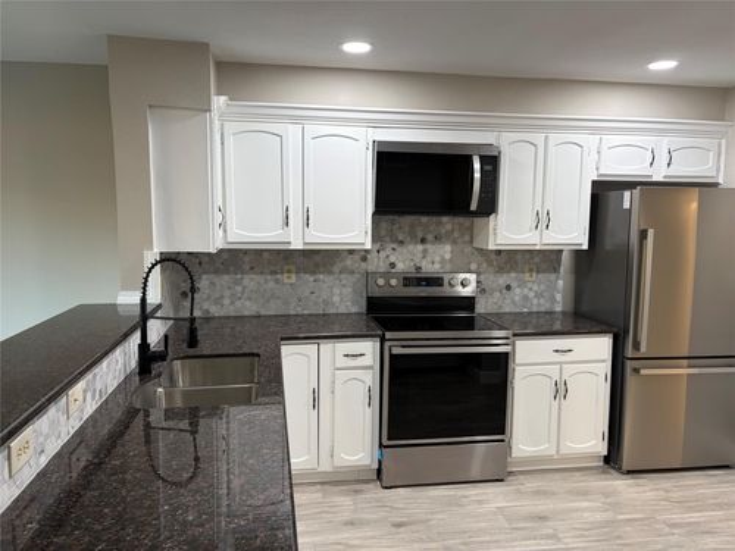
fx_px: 552
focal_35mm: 26
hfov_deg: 67.3
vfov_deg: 53.1
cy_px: 276
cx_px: 368
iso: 125
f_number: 1.6
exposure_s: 1/60
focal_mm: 5.96
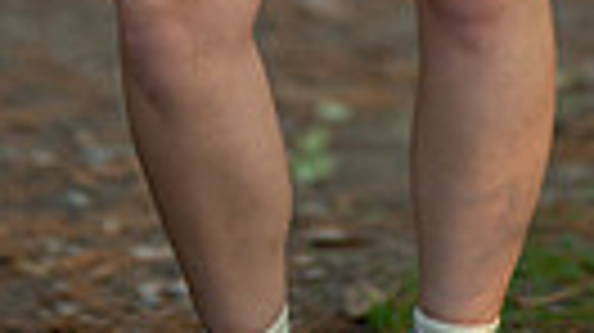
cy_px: -639
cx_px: 418
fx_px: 4784
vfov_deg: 3.9
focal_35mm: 304
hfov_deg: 7.1
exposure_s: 1/500
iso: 160
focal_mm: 85
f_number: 1.2
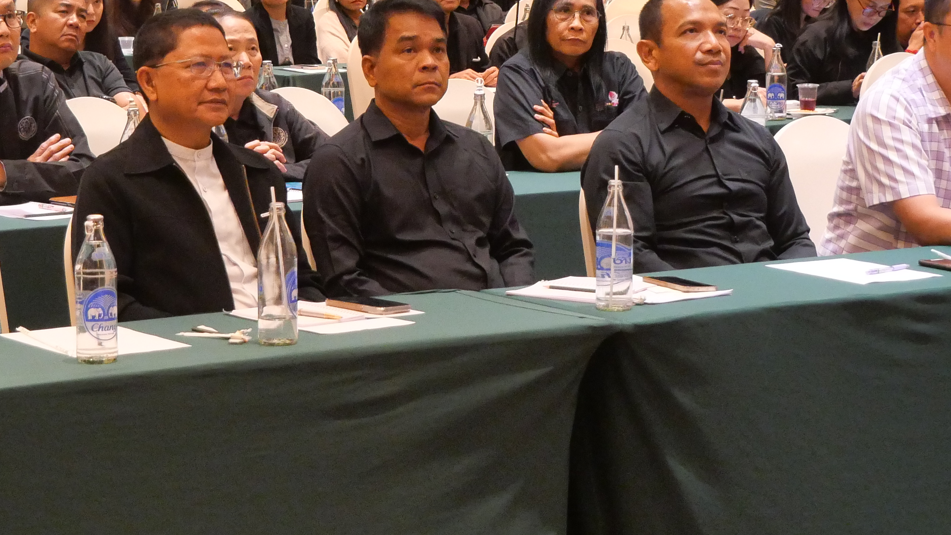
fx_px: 2471
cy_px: 145
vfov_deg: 12.3
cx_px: 338
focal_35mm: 98
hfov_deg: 21.7
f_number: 4.5
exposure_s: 1/50
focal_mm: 25
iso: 3200
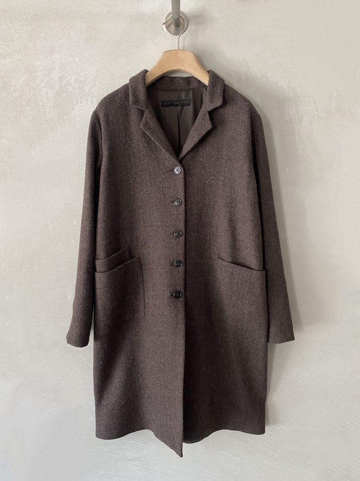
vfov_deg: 67.3
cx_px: 180
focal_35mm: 26
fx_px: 361
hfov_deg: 53.1
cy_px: 240
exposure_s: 1/64
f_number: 1.8
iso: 125
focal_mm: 4.25
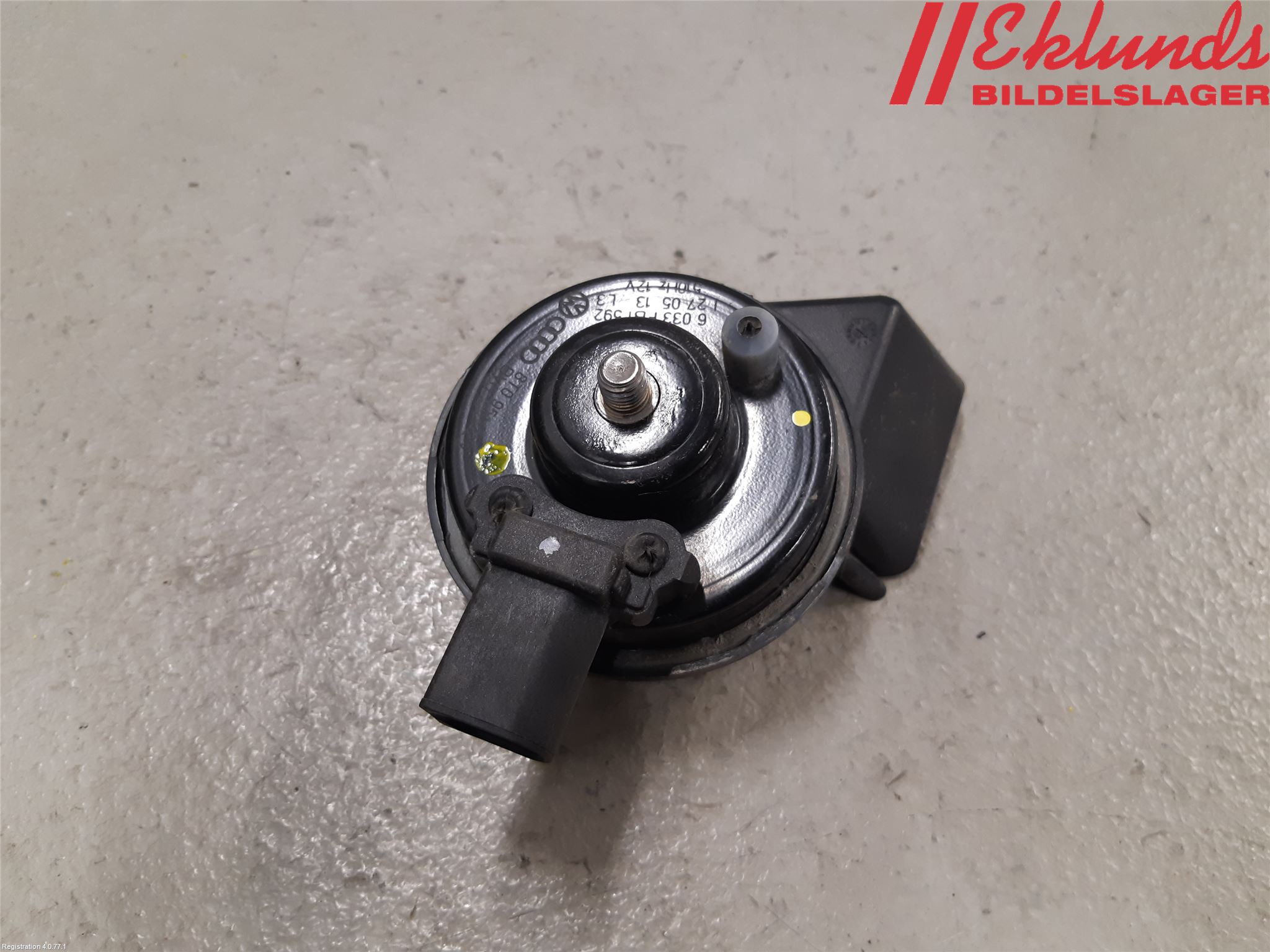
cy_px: 476
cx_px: 635
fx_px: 954
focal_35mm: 26
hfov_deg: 67.3
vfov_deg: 53.1
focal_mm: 3.93
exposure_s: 1/50
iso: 125
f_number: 1.7
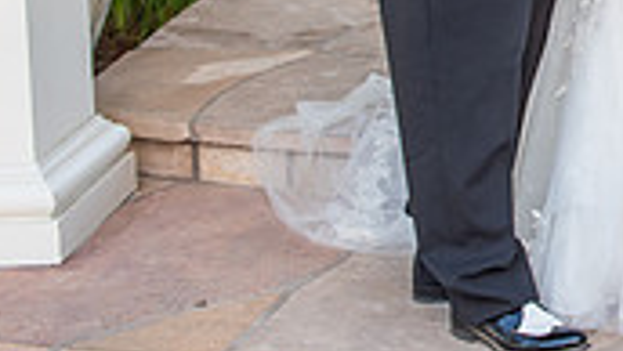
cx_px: 866
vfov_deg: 10.3
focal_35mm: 113
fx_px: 1868
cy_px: -204
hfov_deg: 17.5
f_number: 5.6
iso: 200
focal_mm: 32
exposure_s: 1/160
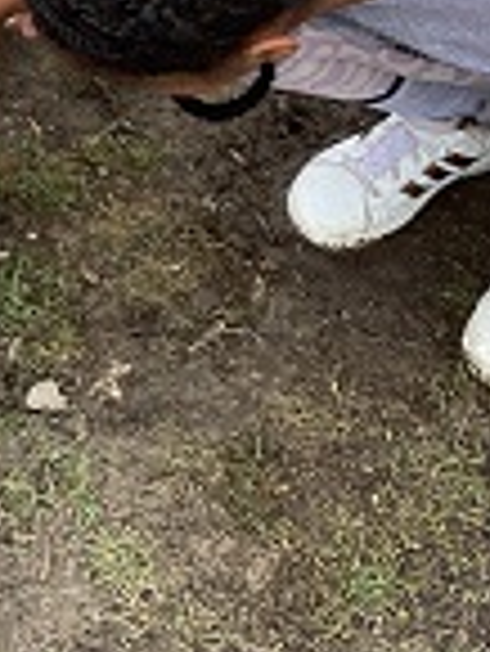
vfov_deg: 17.8
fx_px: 2017
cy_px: -45
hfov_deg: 13.6
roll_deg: +3.3
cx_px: -52
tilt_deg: -43.5
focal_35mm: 107
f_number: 2.4
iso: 25
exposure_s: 1/342
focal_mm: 3.3
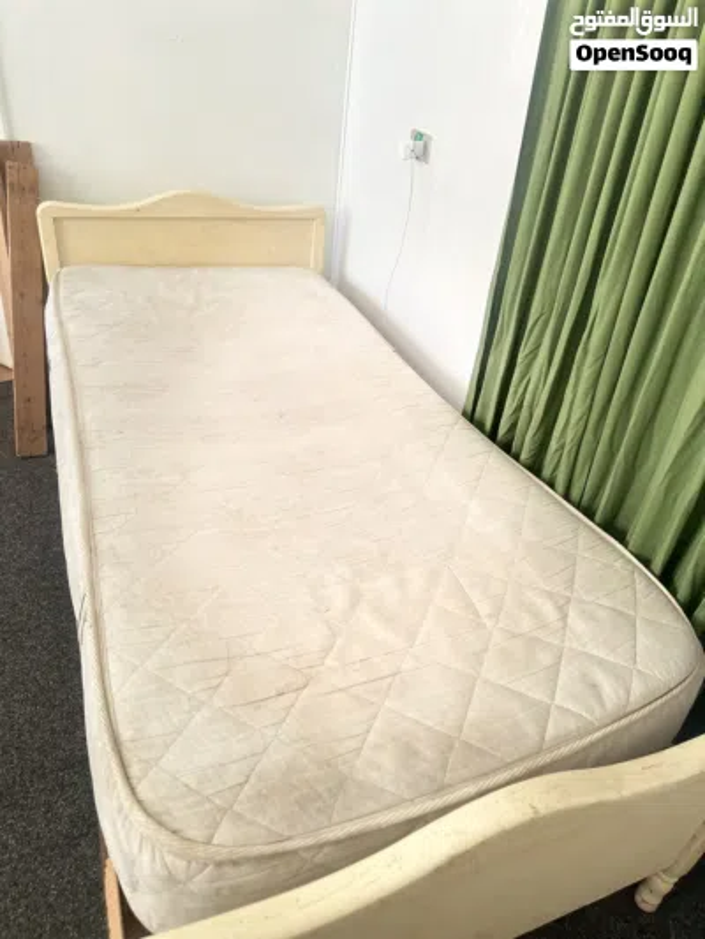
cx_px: 352
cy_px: 470
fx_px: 651
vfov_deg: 71.6
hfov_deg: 56.8
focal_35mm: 24
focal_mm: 6.86
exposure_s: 1/60
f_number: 1.78
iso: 640
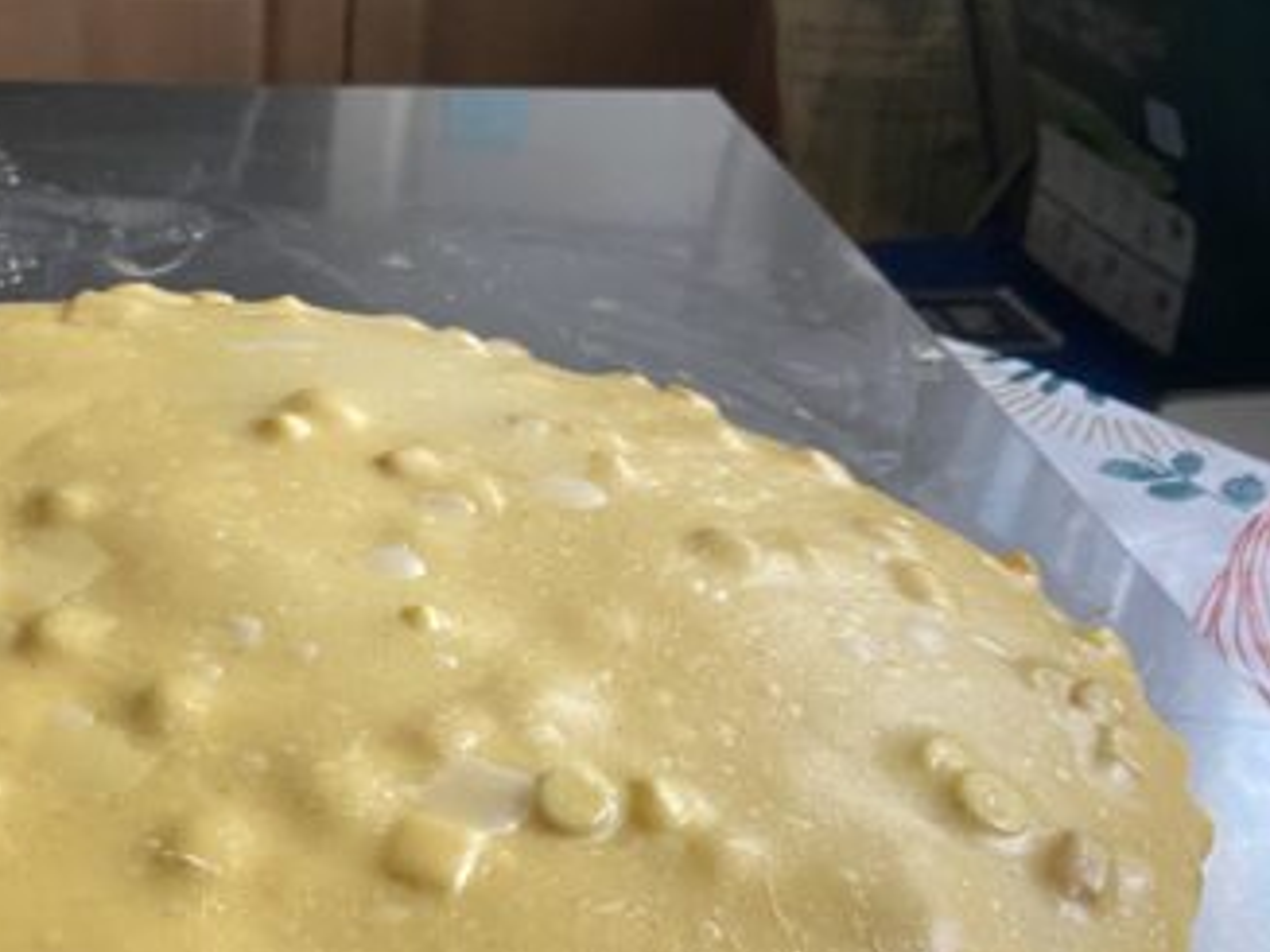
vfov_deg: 26.9
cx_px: 270
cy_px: 769
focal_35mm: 53
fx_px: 1944
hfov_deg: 35.1
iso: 320
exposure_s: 1/60
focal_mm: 4.25
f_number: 1.8
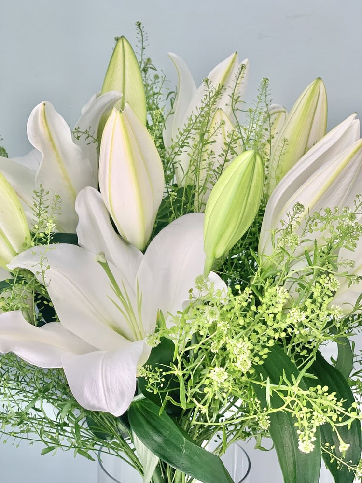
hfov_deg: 28.0
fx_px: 725
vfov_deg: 36.8
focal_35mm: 52
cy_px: 242
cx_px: 181
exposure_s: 1/100
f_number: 2.4
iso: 64
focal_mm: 6
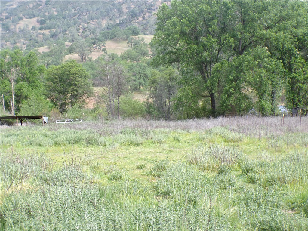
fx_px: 498
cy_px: 116
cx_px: 154
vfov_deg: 26.1
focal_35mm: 56
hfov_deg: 34.3
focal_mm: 10.1
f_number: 3.7
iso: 100
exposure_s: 1/180
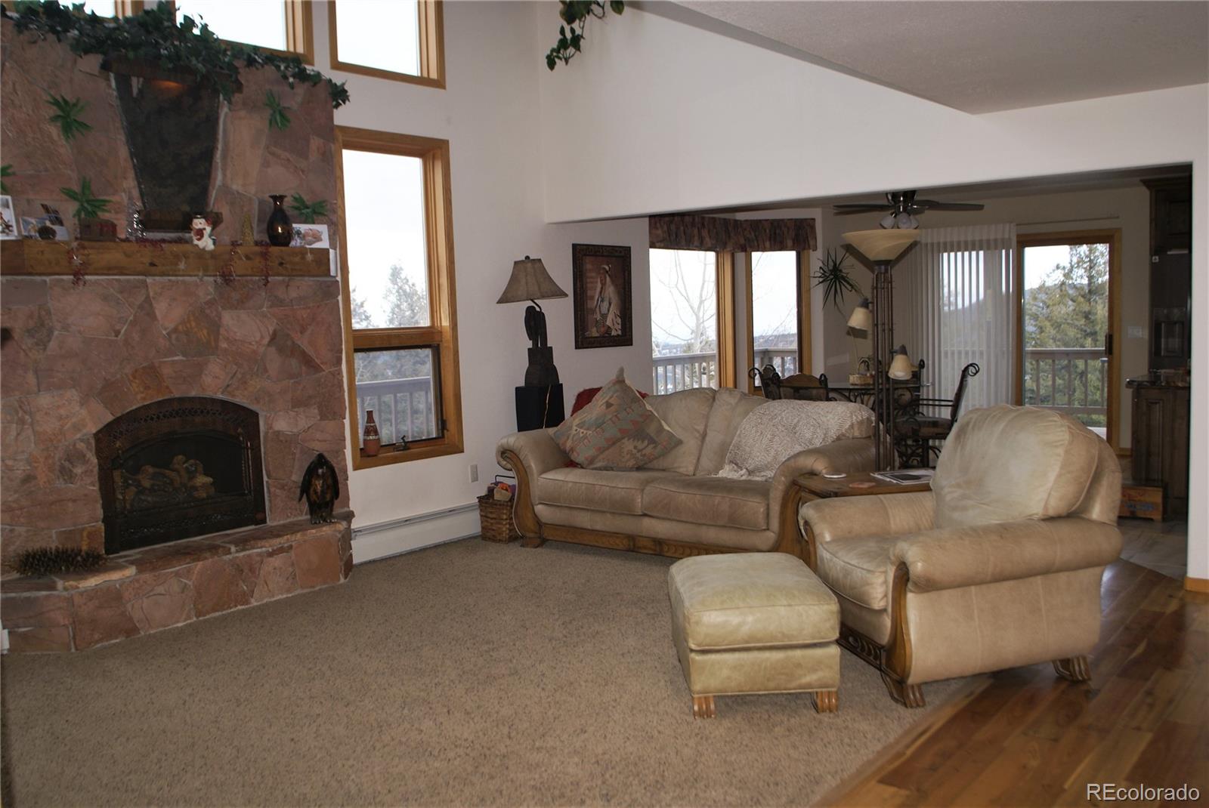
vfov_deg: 43.7
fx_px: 1008
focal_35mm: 30
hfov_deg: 61.9
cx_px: 604
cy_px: 404
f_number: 3.2
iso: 100
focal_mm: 20
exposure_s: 1/125
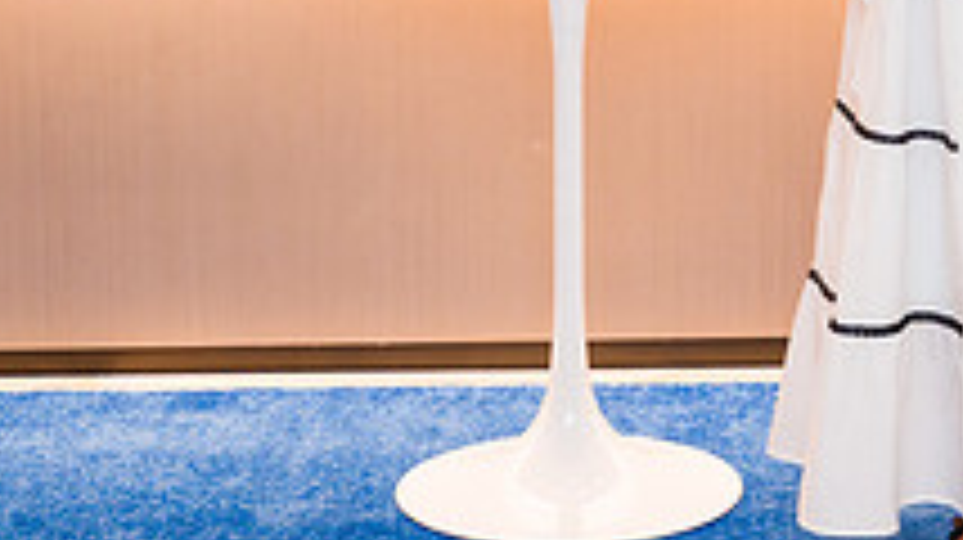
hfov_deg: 17.3
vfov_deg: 9.8
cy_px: -107
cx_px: 871
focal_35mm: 122
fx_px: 3113
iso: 800
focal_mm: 40
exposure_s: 1/160
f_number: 3.2
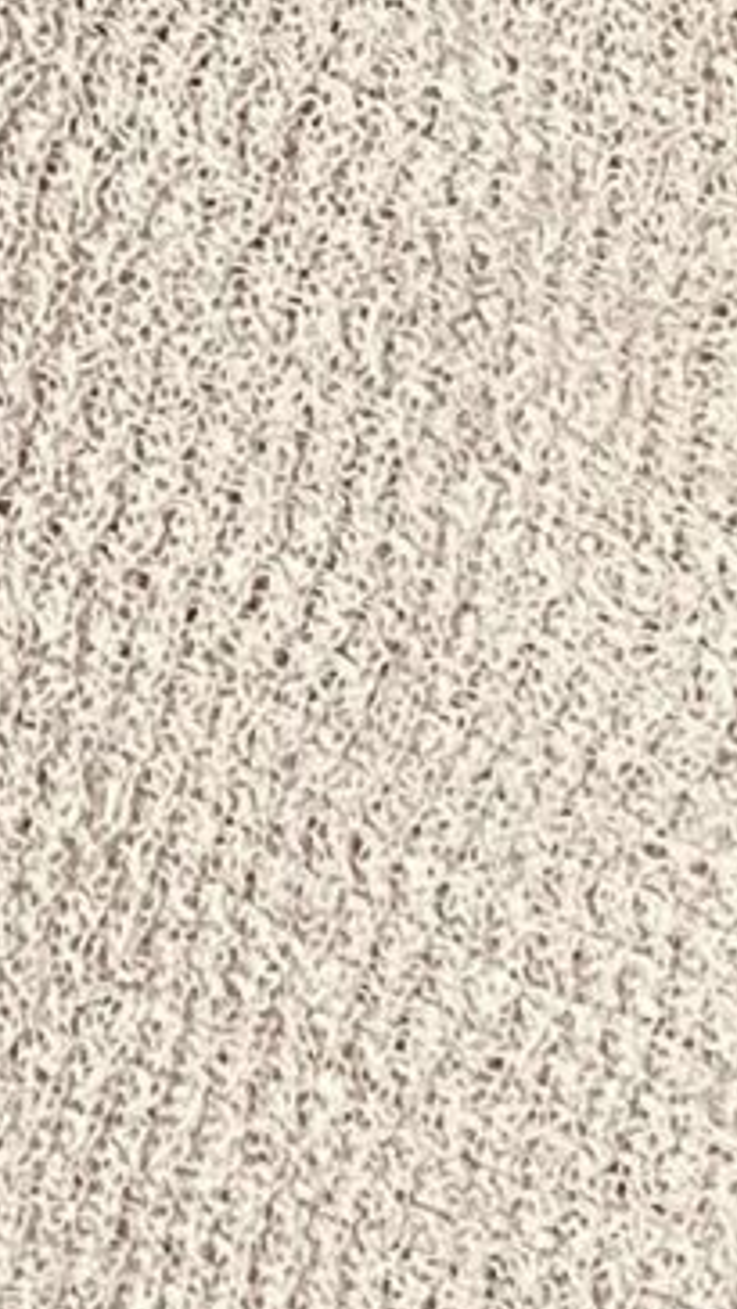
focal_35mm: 184
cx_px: 1168
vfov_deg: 11.4
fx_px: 6387
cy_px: -306
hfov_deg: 6.5
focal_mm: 2.71
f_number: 2.2
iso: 160
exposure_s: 1/60
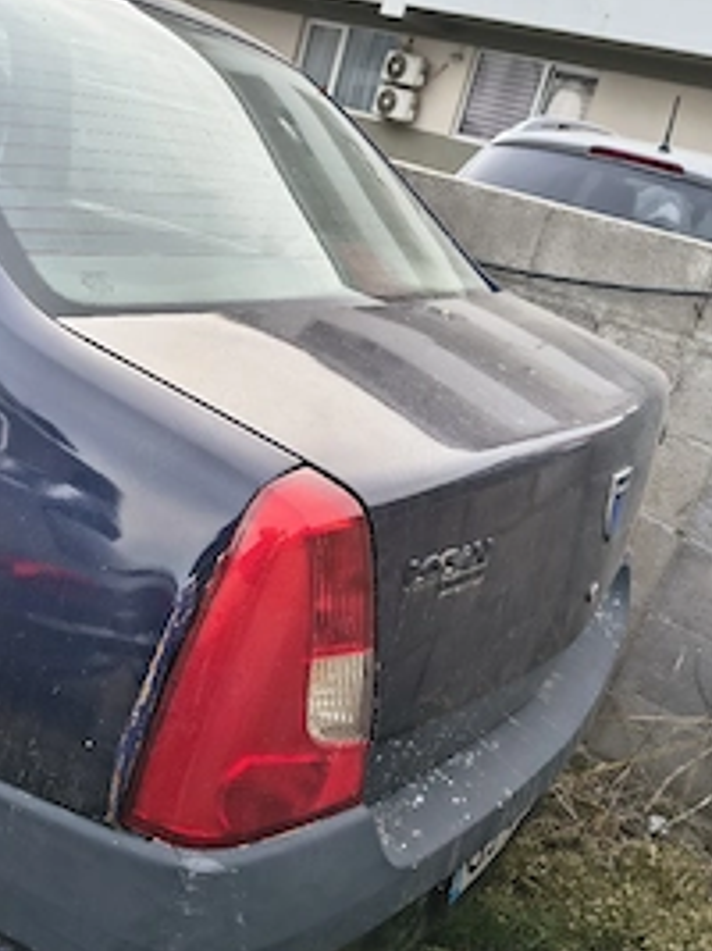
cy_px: 513
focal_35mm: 36
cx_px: 206
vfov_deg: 51.3
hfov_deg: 38.9
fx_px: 988
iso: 100
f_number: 1.8
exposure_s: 1/217
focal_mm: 5.56
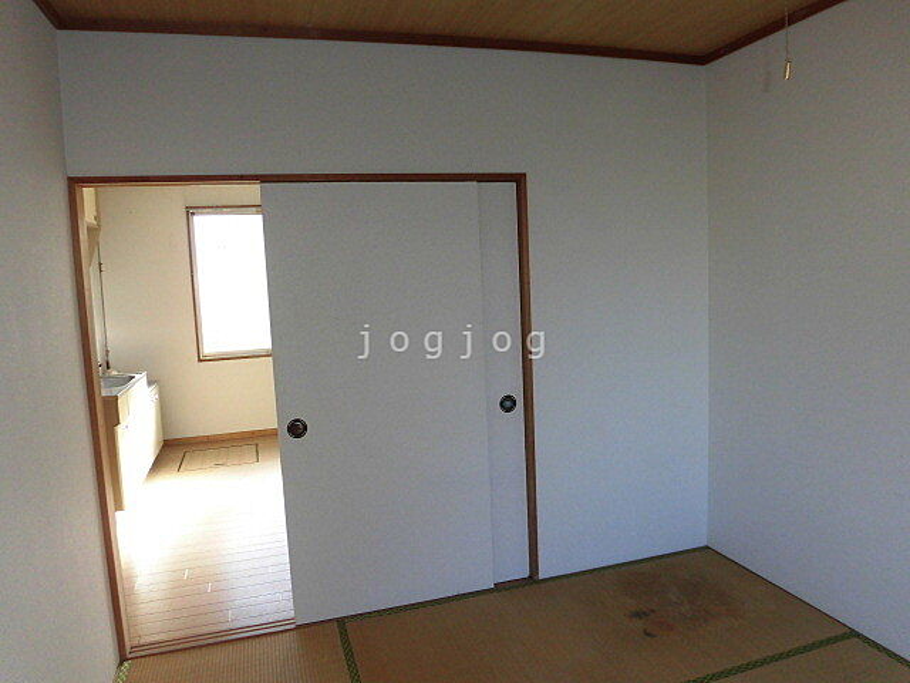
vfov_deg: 56.8
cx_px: 455
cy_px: 342
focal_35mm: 24
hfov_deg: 71.6
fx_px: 631
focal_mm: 4.3
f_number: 3.1
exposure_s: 1/80
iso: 100
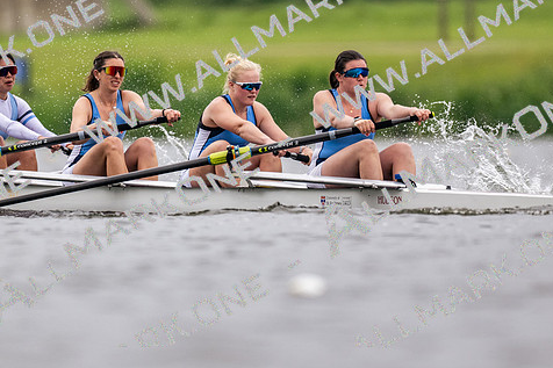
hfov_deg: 1.9
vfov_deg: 1.3
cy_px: 148
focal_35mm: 1098
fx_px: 16860
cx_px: 225
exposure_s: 1/2000
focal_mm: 600
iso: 500
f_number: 4
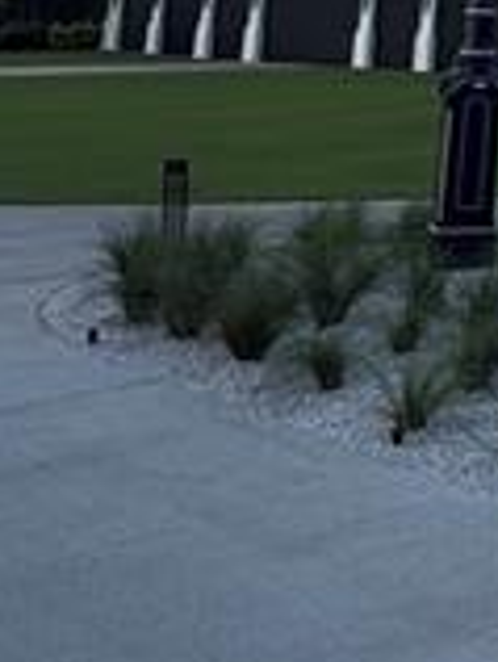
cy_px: -80
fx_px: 1301
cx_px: 1029
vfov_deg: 26.2
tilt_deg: +6.9
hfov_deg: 16.1
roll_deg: -3.7
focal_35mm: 68
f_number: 2.2
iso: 40
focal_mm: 2.22
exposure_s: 1/554
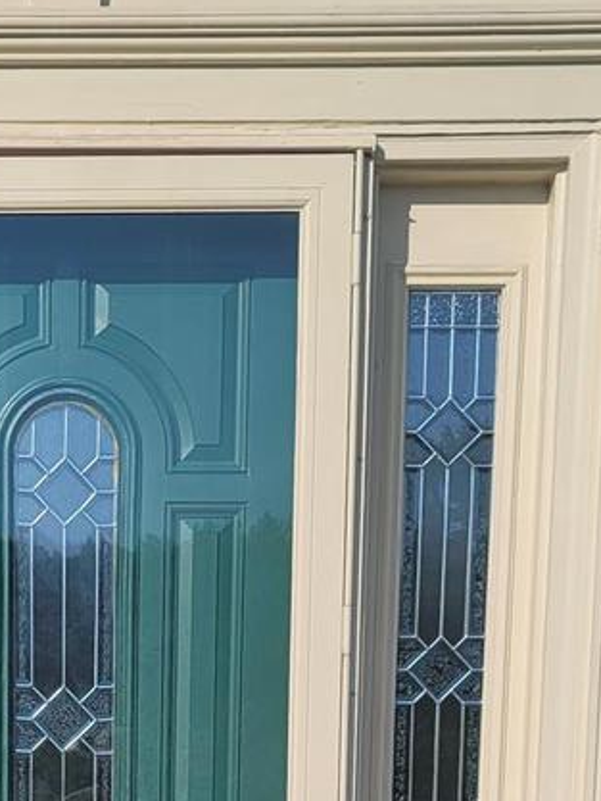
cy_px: 1066
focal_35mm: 92
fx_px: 2129
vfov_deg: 19.5
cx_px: 96
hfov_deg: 15.9
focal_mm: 7
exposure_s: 1/1433
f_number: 1.8
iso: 20
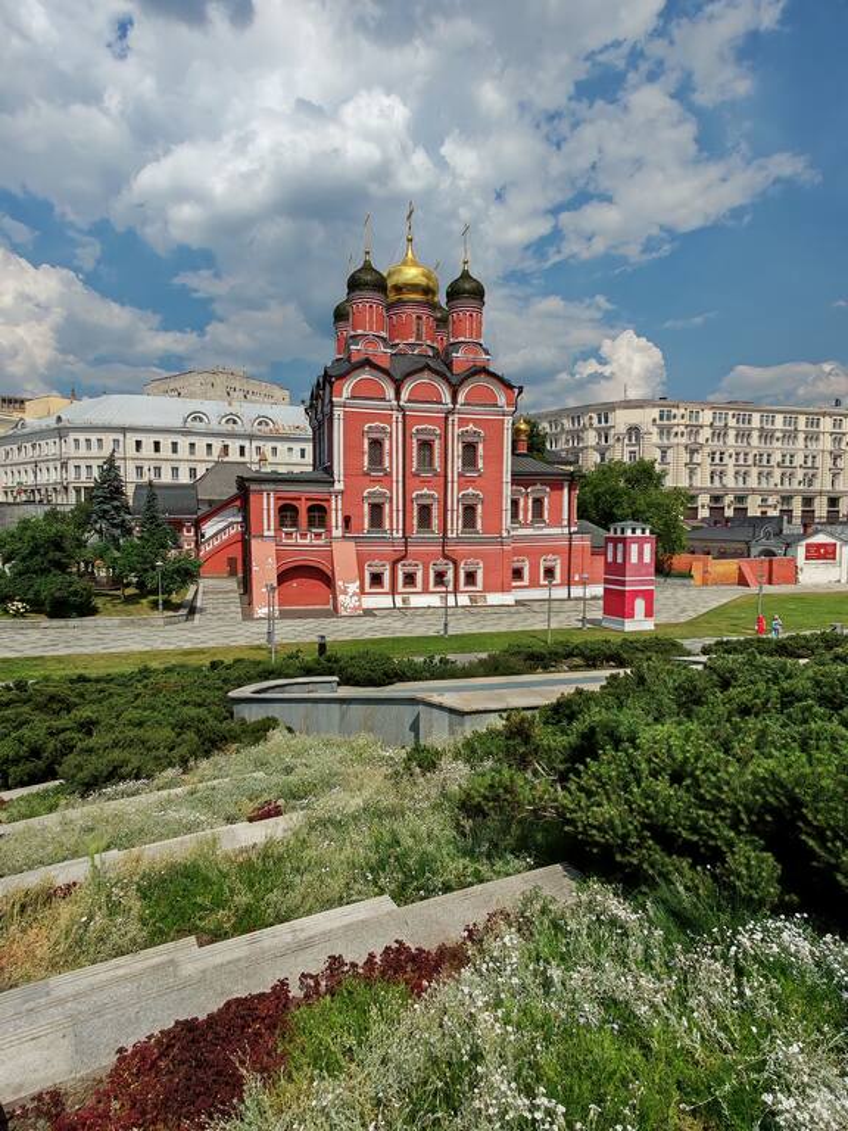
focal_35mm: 20
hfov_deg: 66.0
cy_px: 566
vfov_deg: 81.7
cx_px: 424
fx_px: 653
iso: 50
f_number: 2.2
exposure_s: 1/1600
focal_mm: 1.96
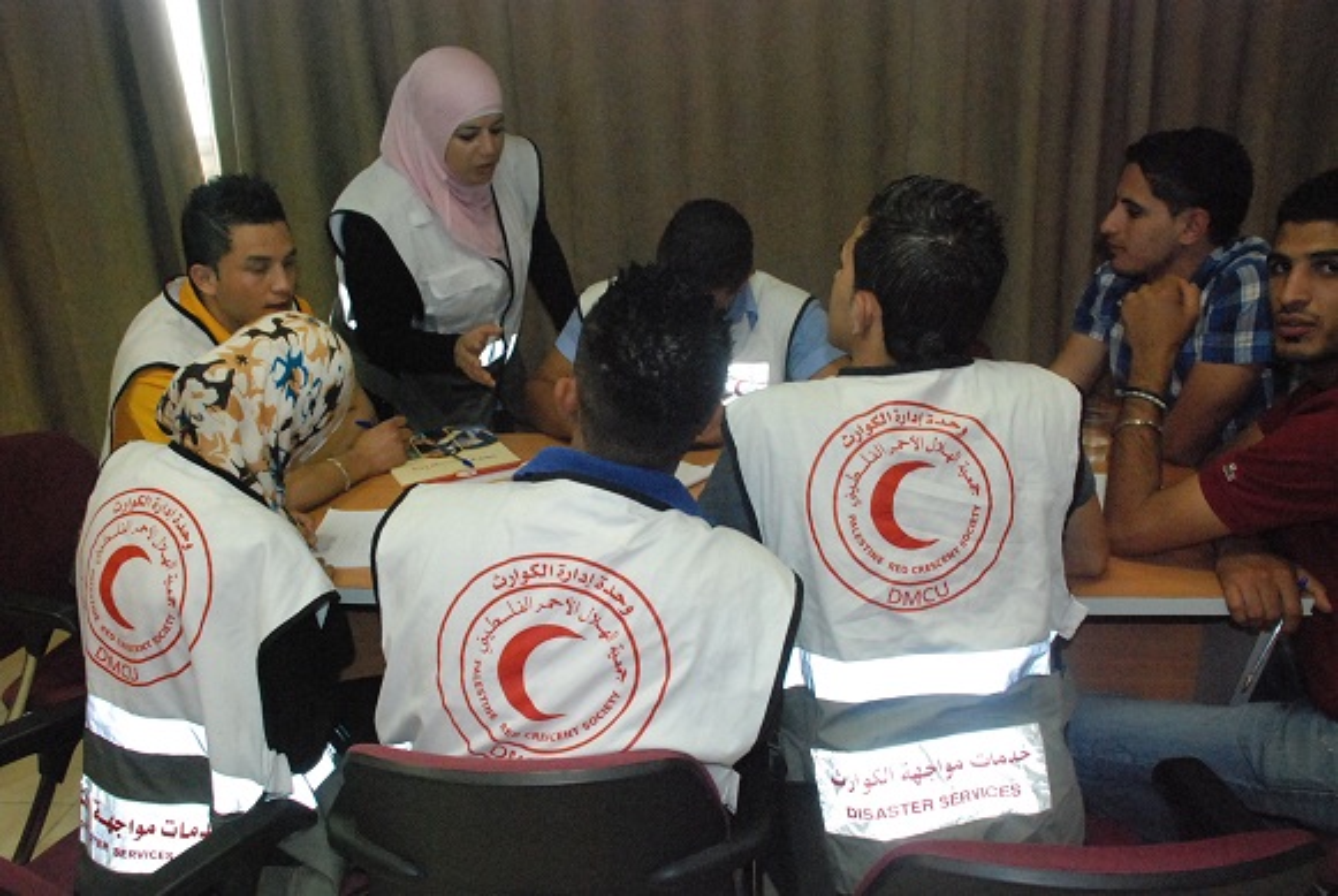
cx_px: 669
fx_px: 1116
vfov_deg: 43.7
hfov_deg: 61.9
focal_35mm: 30
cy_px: 448
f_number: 3.8
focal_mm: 20
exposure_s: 1/200
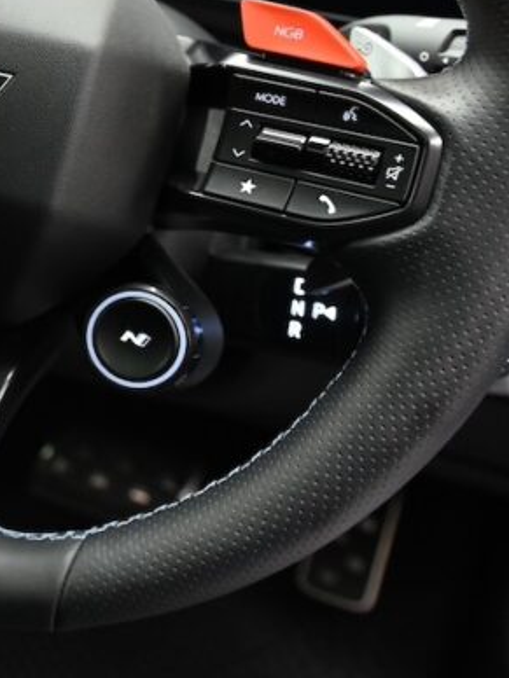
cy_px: 164
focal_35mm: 76
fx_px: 1490
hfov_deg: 16.3
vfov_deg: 25.3
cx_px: -413
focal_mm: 24
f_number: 4
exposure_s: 1/100
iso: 1600
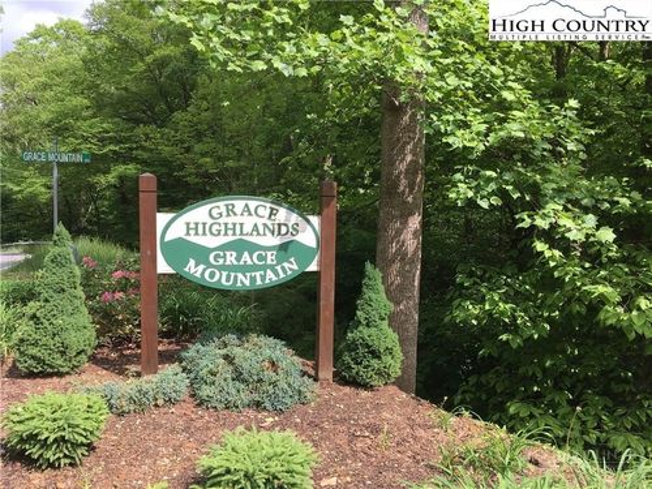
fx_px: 546
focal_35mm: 29
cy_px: 244
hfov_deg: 61.7
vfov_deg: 48.2
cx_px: 326
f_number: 2.2
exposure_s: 1/574
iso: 25
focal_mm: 4.15
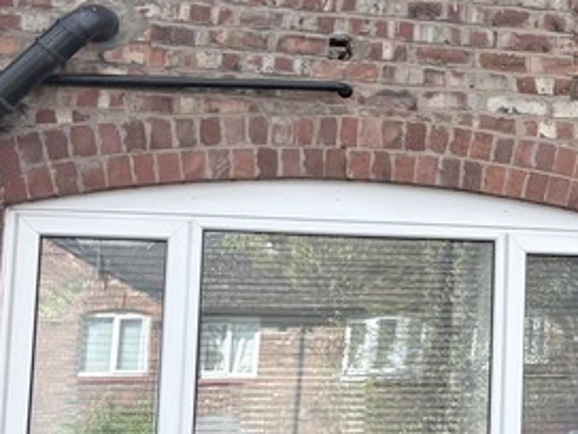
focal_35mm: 98
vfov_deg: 15.1
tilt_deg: +8.3
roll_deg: +1.2
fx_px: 1636
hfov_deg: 17.8
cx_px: 878
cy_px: 238
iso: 50
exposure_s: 1/673
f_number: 1.6
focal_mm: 5.96
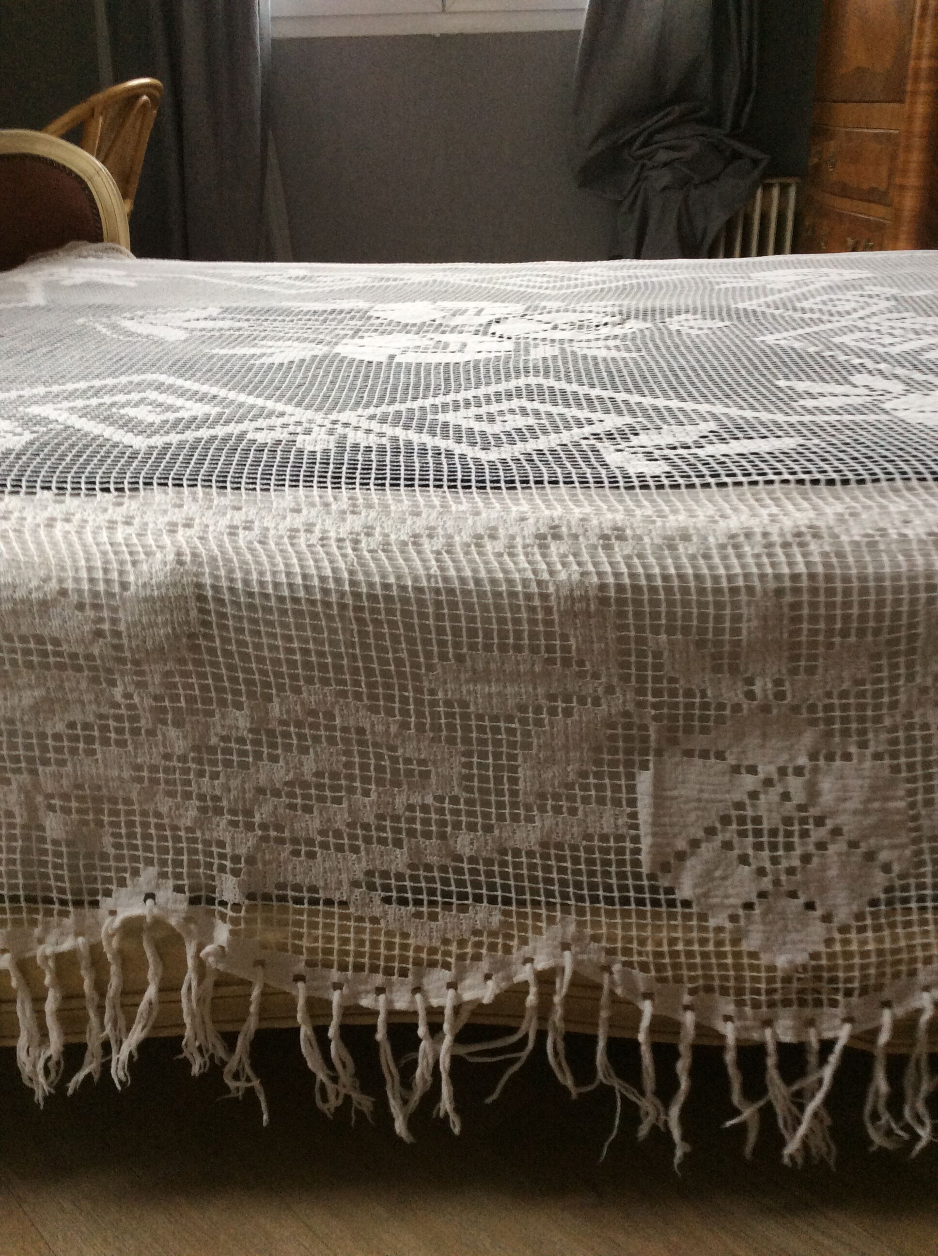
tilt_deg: -23.6
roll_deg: +0.0
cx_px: 469
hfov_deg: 44.1
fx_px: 1159
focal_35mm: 32
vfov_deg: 56.9
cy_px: 628
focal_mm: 3.3
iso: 80
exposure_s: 1/25
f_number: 2.4
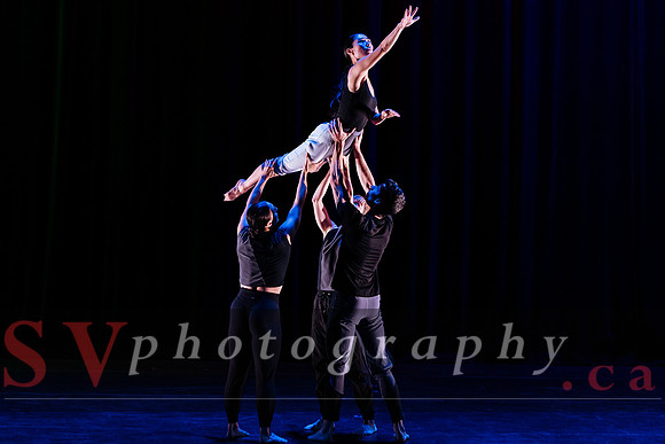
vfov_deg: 15.1
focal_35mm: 90
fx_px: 1669
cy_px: 196
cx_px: 285
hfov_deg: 22.5
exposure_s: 1/160
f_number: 2.8
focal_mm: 78
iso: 1600
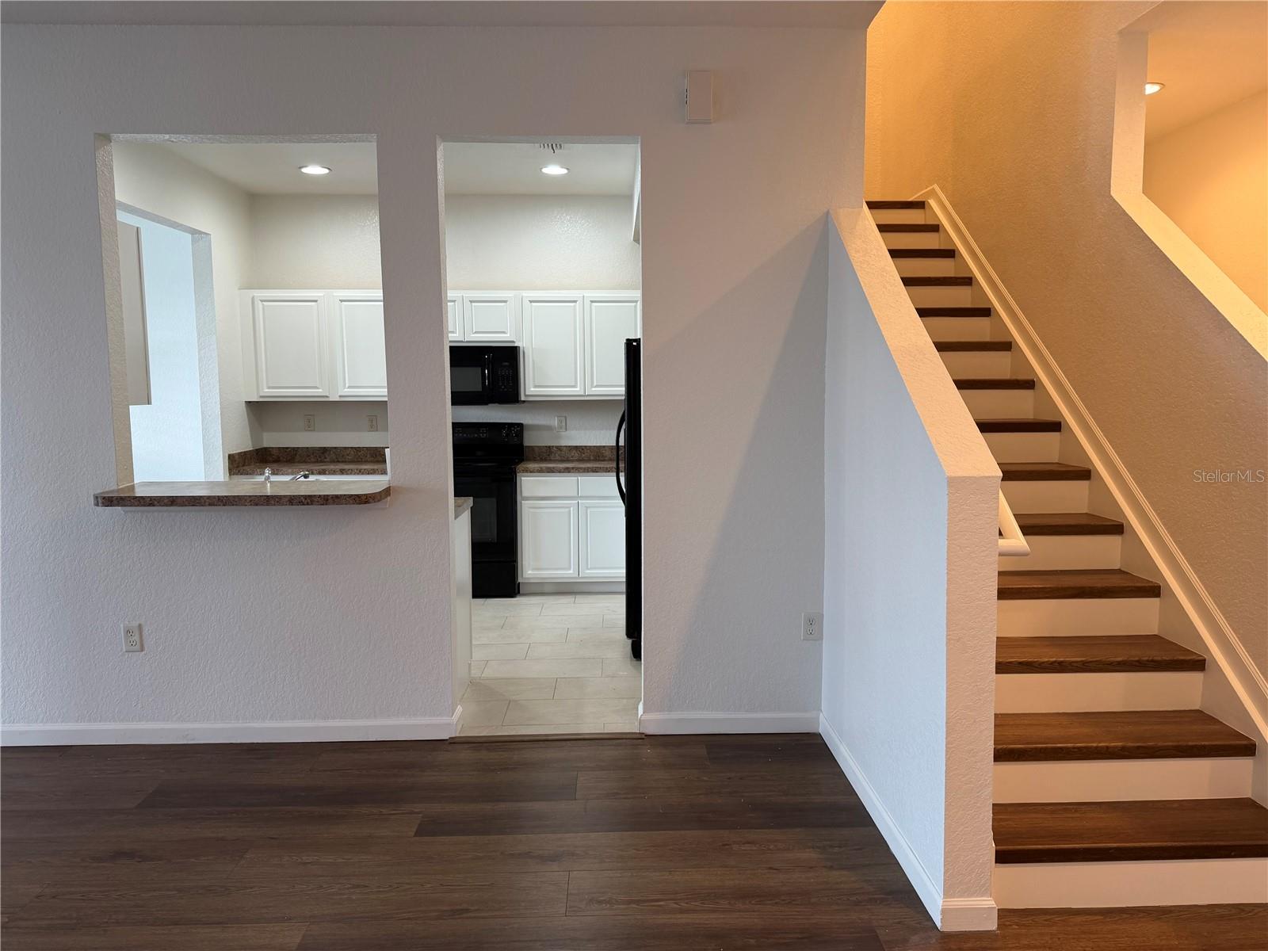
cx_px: 634
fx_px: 879
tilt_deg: -6.1
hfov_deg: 71.6
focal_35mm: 24
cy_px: 476
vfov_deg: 56.8
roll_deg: +0.5
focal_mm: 6.76
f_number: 1.78
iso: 125
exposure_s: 1/60
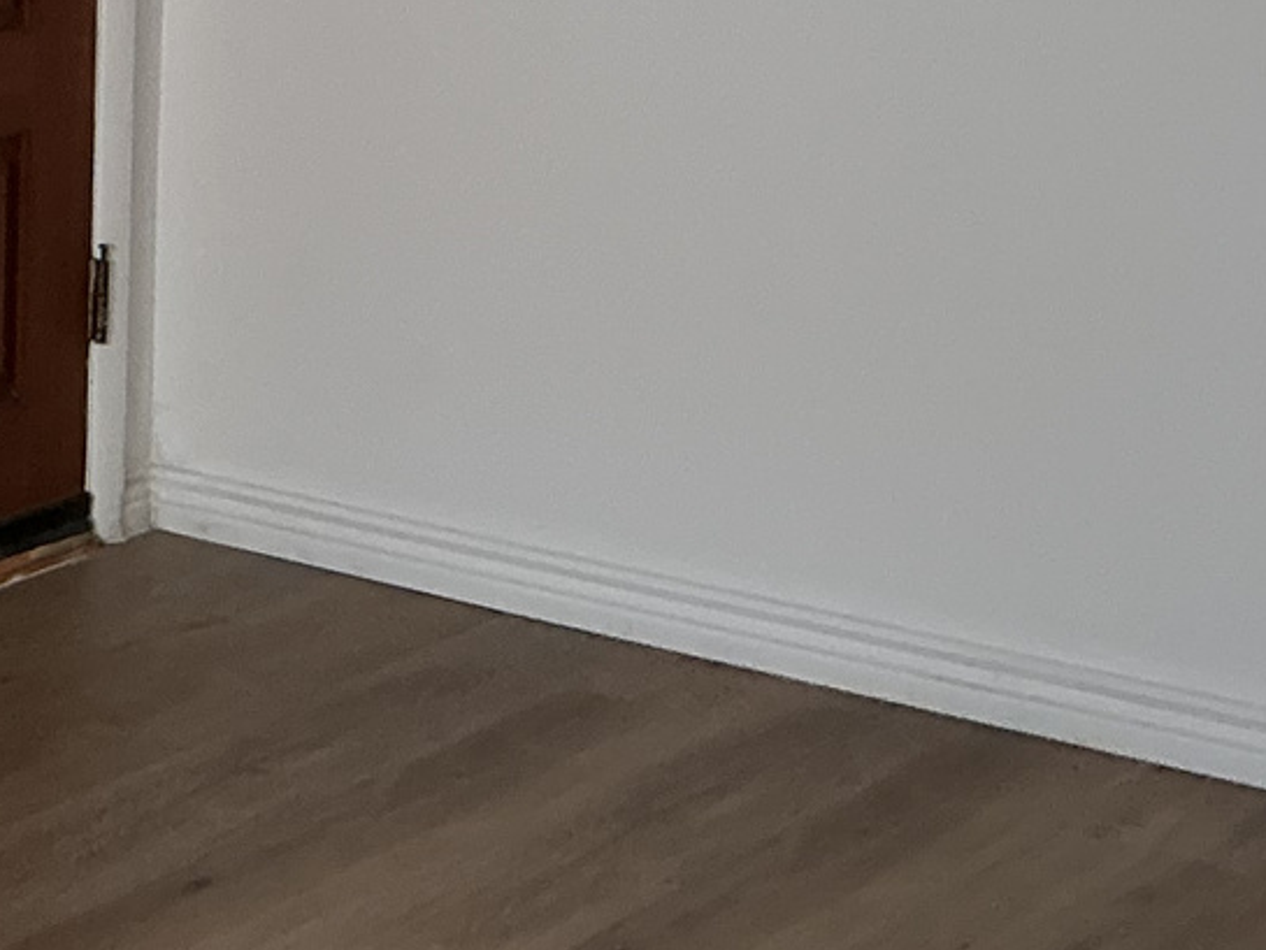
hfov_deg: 15.7
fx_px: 3987
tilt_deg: -11.1
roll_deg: +1.7
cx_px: -941
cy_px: 190
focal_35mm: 109
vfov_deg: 13.5
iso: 32
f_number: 1.8
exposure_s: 1/120
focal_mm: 3
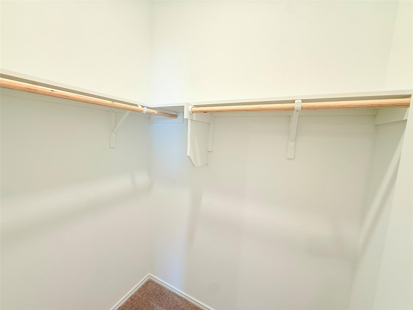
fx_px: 167
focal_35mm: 14
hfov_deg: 102.1
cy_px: 155
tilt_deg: -6.4
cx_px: 206
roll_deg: -4.4
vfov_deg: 85.7
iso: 200
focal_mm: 2.22
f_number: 2.2
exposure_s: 1/120
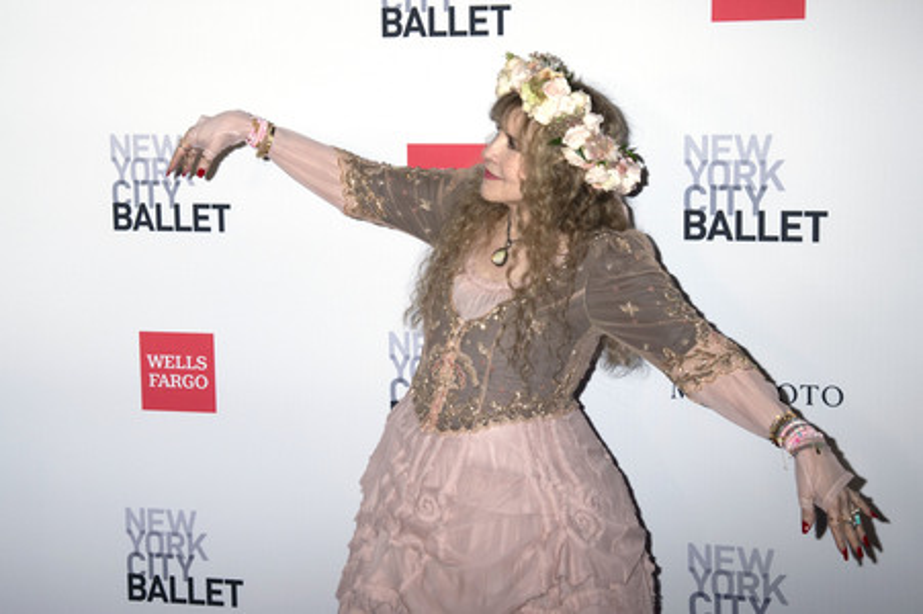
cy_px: 307
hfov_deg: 34.5
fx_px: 1486
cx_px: 462
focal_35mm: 58
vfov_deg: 23.3
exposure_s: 1/160
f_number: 7.1
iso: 640
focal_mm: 58
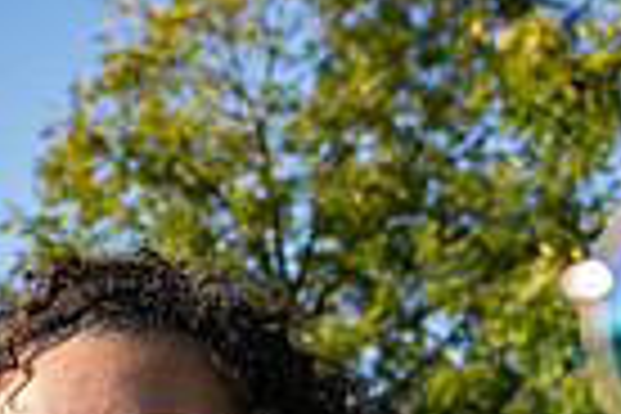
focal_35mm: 103
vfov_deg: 11.9
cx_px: -140
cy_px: 817
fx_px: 1777
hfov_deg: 18.7
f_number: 4
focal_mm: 24.5
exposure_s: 1/500
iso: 125
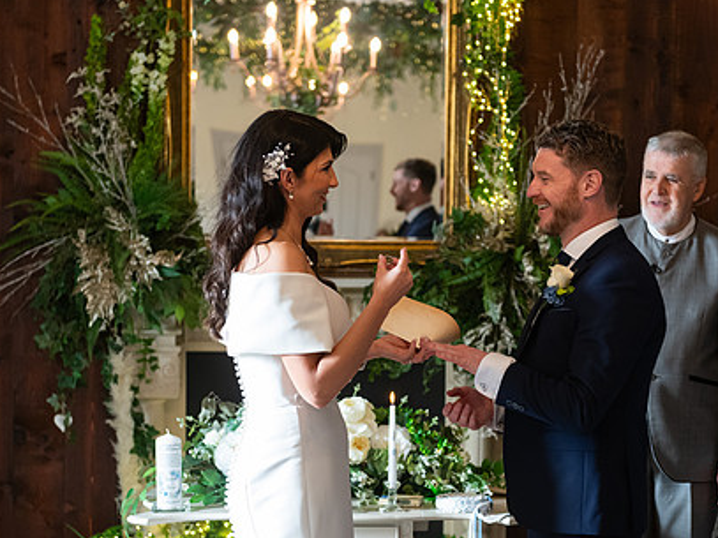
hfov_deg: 20.4
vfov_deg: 15.4
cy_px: 320
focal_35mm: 96
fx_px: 1991
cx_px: 400
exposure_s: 1/160
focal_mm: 70
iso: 1000
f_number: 3.5
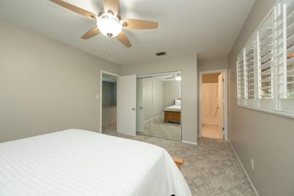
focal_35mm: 14
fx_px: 114
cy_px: 98
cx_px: 147
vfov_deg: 81.2
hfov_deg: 104.3
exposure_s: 1/80
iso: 1250
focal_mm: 14
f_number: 8
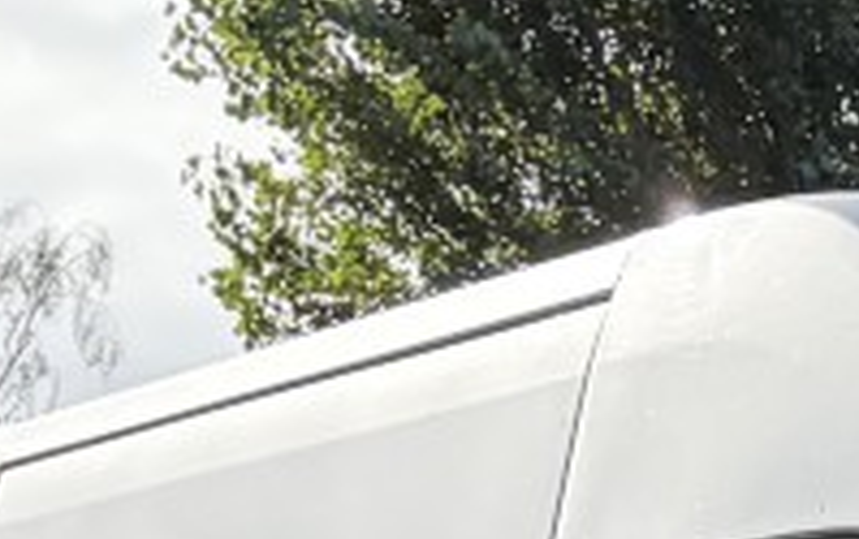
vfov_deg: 5.8
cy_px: 2048
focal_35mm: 199
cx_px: 1696
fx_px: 4665
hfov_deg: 9.8
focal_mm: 5.96
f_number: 1.6
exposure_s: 1/1626
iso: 64
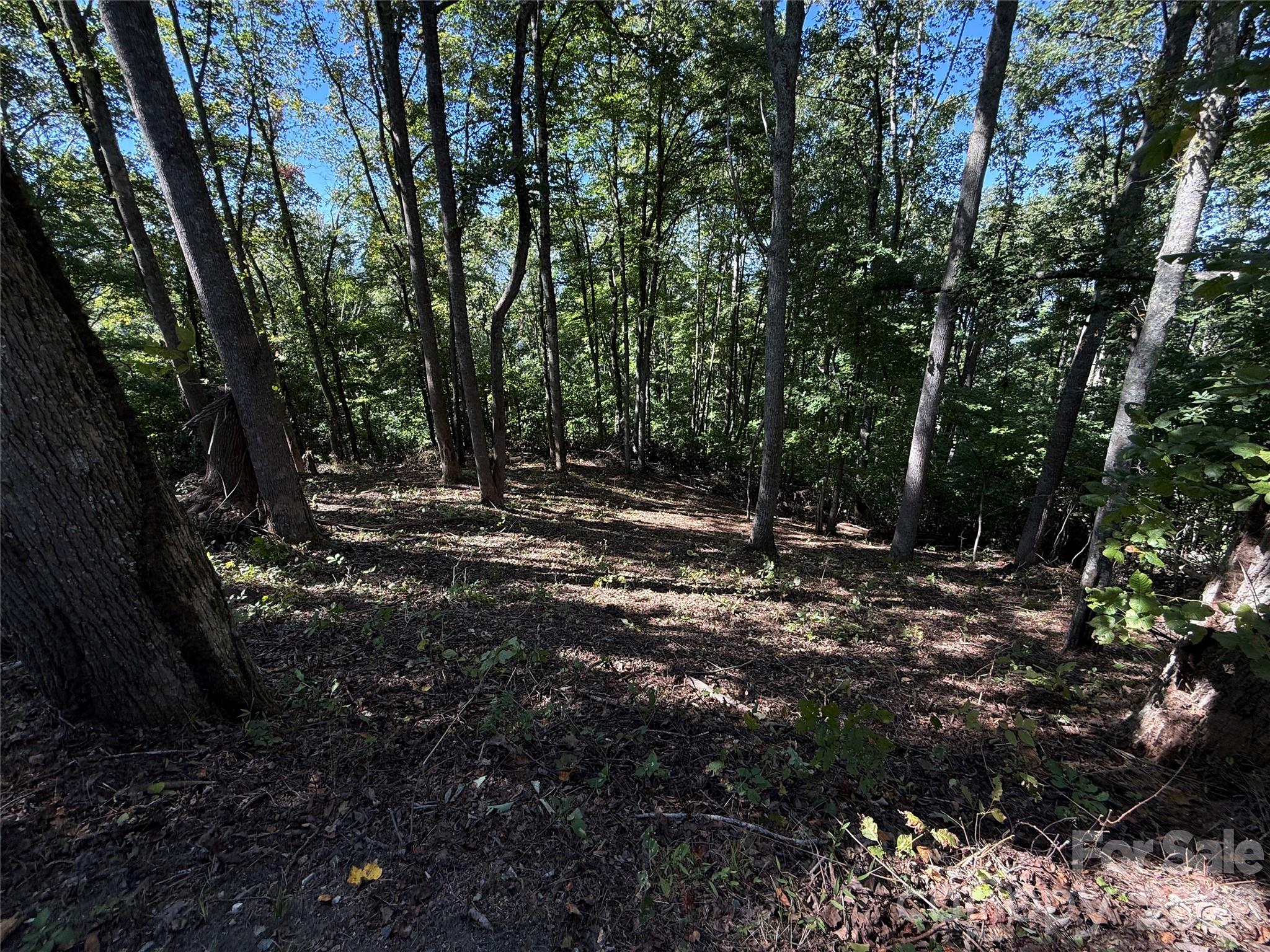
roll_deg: +0.5
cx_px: 635
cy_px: 476
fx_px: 514
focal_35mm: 14
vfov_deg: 85.7
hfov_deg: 102.1
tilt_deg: -21.8
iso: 50
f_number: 2.2
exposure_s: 1/174
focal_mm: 2.22
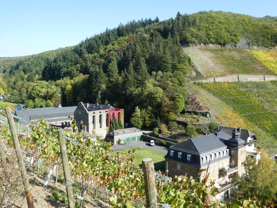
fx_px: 264
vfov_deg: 42.9
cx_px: 138
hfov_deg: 55.4
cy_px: 104
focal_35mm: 33
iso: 80
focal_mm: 5.8
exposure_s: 1/320
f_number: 3.6
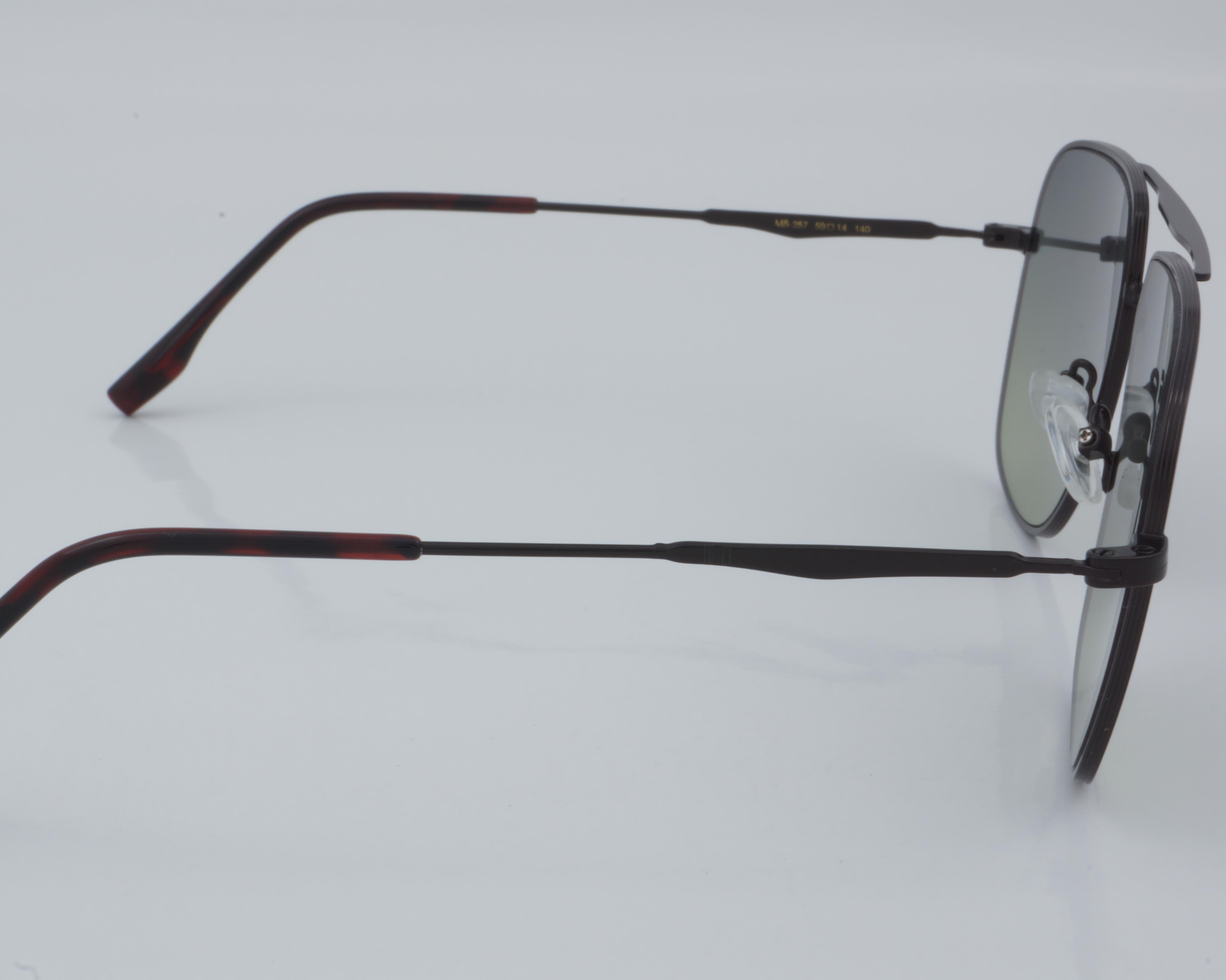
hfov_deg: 22.4
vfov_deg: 18.1
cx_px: 494
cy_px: 493
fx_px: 3084
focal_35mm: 85
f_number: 32
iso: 100
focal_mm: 50
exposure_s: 1/4
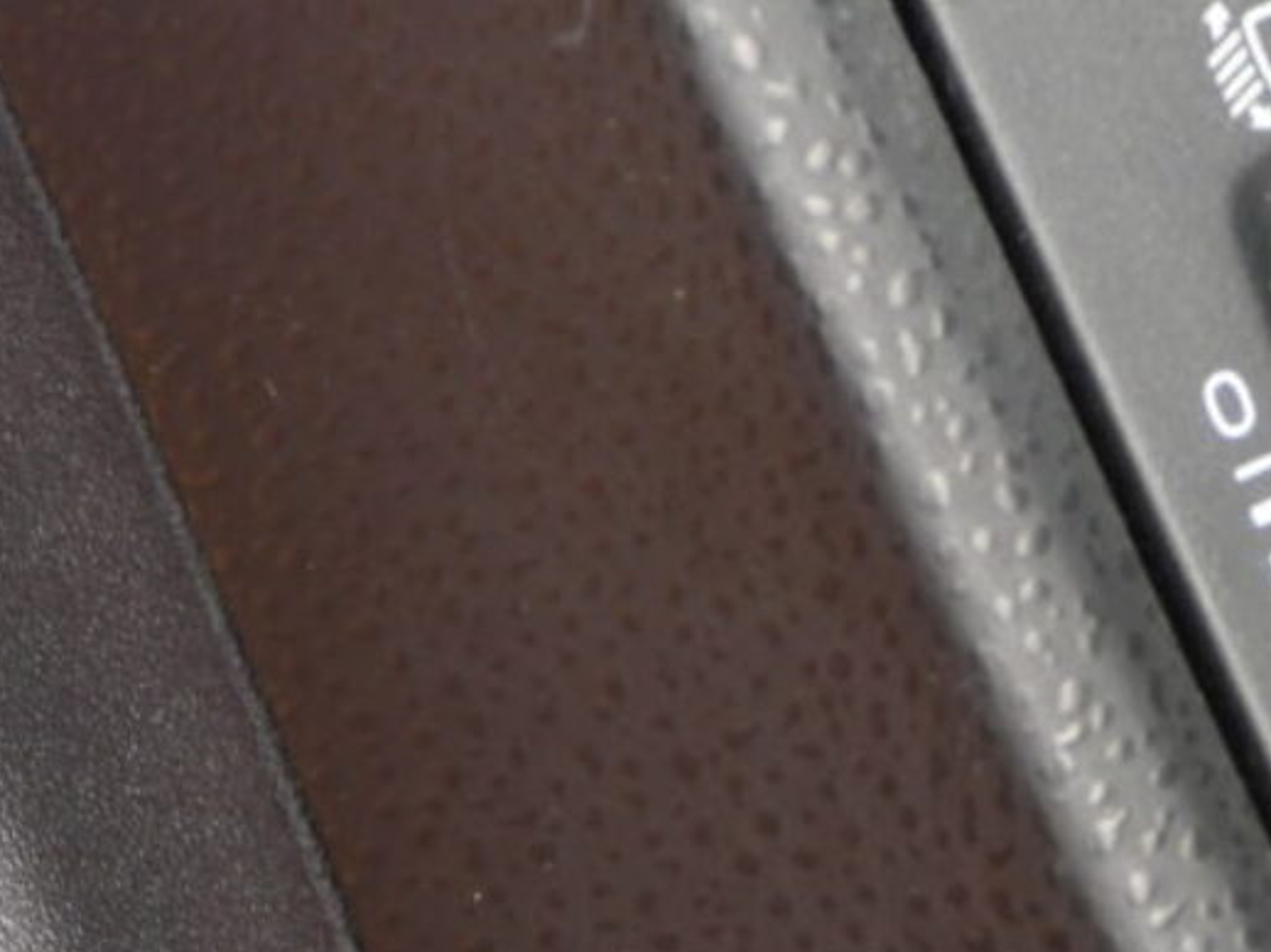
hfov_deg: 3.2
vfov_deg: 2.4
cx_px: 1791
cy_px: -17
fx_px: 22717
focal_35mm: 619
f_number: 4.5
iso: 100
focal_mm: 35.9
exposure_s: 1/60
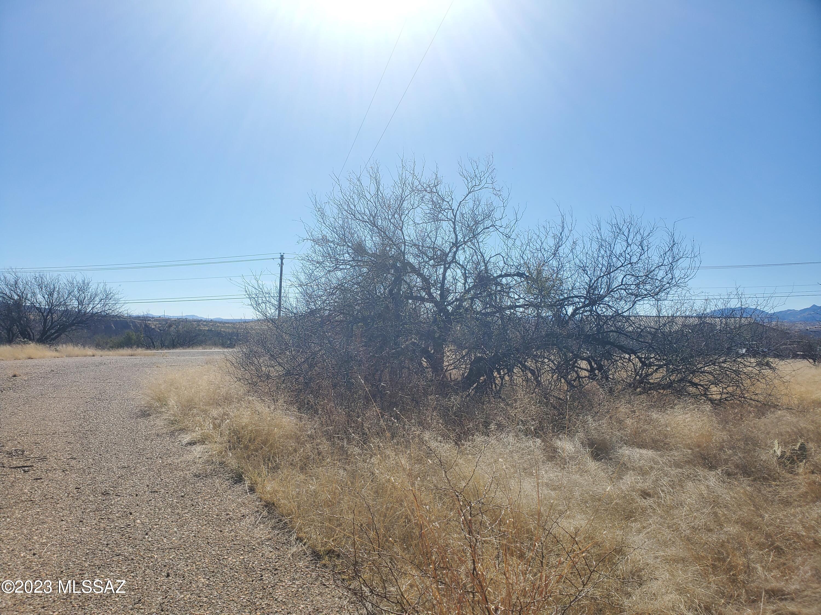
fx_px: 617
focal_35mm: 26
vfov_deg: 53.1
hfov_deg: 67.3
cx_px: 410
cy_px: 308
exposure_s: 1/1834
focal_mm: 4.3
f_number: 2.4
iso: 50
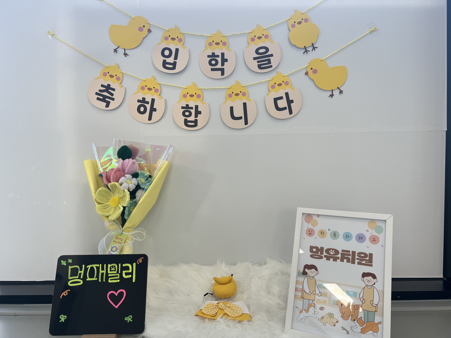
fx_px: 339
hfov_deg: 67.3
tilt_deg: -1.7
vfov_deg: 53.1
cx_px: 226
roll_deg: +0.4
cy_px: 169
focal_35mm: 26
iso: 40
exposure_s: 1/167
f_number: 1.5
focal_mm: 5.7
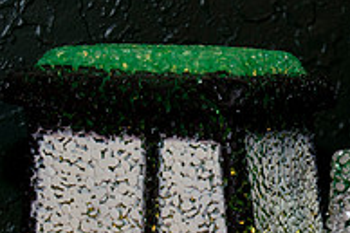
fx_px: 1826
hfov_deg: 10.9
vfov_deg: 7.2
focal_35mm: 188
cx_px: 263
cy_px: 316
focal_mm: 42
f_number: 5.6
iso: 400
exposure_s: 1/60
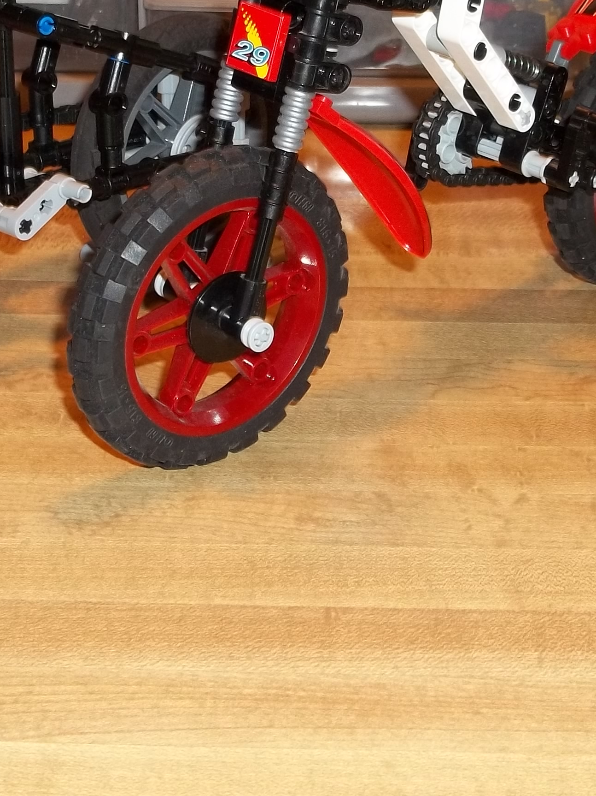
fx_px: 1883
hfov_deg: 18.0
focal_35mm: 82
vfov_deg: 23.4
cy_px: 143
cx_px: 332
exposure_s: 1/30
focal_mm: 5.9
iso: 64
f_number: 3.3
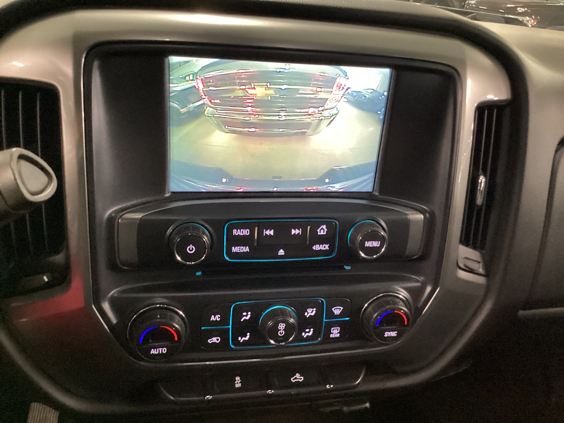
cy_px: 212
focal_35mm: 31
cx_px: 282
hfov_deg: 58.4
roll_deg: -6.6
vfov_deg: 45.4
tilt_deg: -28.2
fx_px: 505
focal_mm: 3.3
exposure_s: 1/25
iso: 500
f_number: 2.4
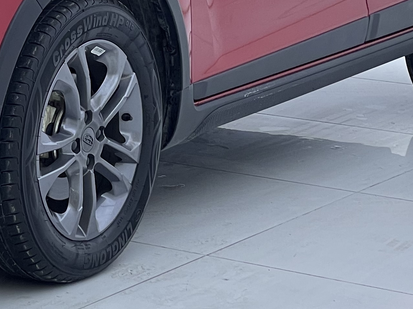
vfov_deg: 8.9
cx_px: -43
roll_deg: -0.7
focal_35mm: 165
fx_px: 1968
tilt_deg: -7.5
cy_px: -4
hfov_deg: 11.8
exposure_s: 1/119
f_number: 2
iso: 25
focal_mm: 6
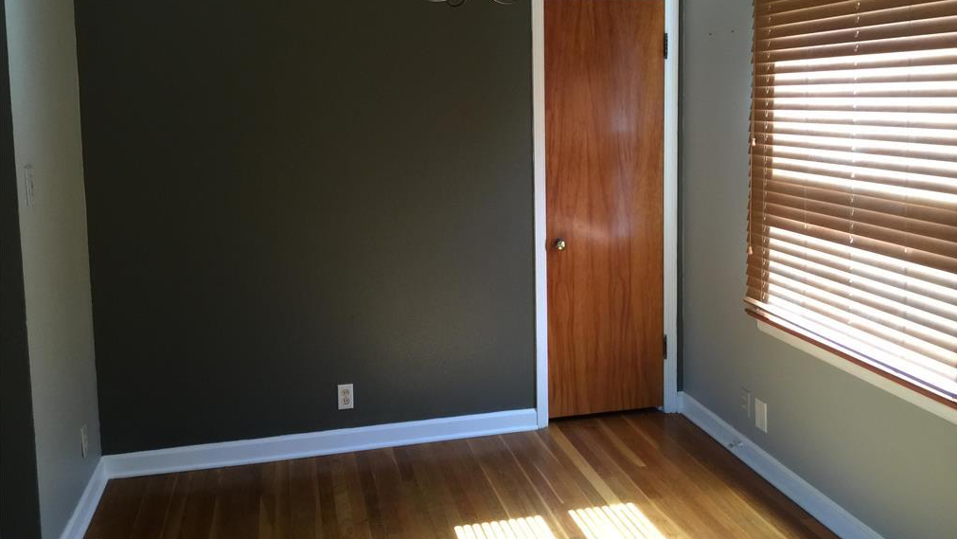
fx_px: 812
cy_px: 192
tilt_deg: -6.8
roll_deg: -0.3
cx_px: 482
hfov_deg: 61.0
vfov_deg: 36.4
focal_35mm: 32
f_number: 2.2
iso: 80
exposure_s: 1/15
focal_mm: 4.15
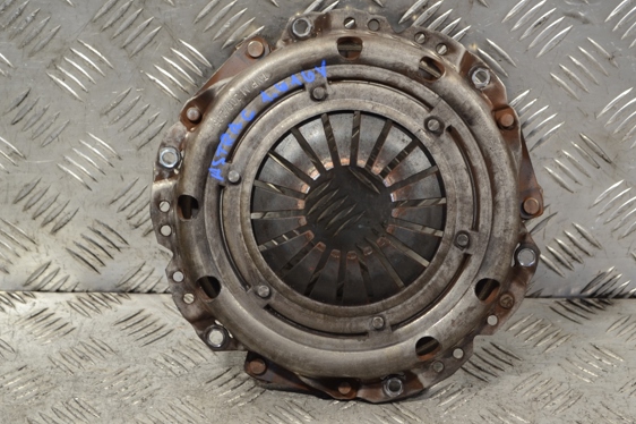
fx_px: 1448
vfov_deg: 16.6
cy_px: 187
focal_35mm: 82
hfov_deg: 24.8
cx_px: 335
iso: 280
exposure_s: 1/30
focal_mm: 48
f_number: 5.6
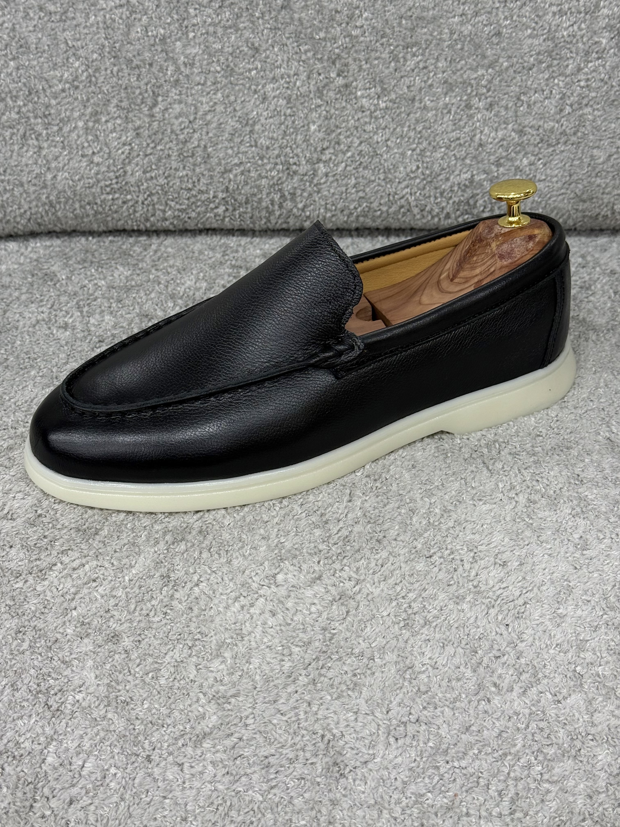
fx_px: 1146
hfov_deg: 30.3
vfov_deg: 39.7
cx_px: 310
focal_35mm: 48
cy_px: 414
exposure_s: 1/100
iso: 80
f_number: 1.78
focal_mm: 6.76
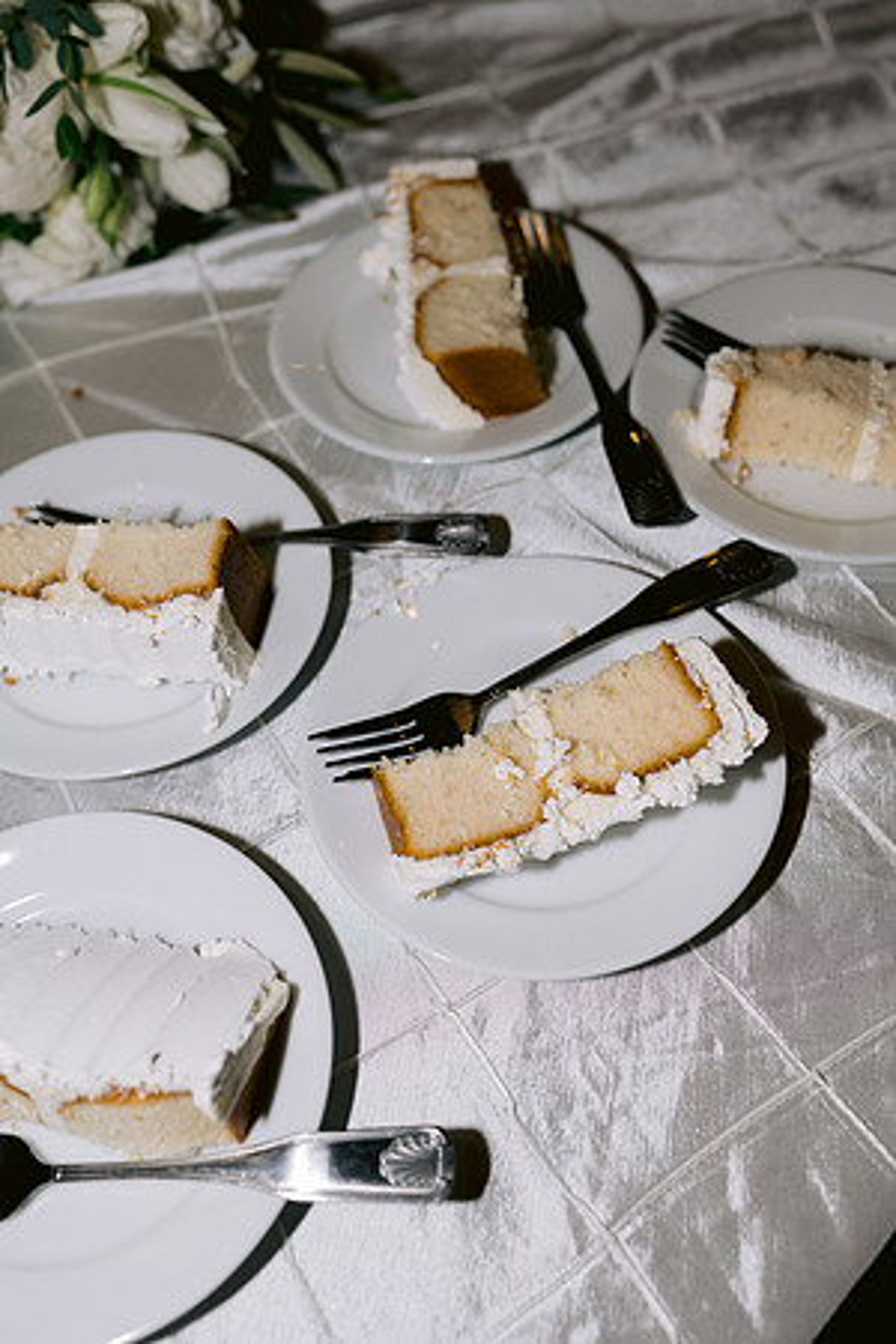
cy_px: 672
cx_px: 448
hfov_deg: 37.9
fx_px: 1307
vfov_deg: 54.4
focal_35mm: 35
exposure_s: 1/160
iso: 250
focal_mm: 35
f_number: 3.5
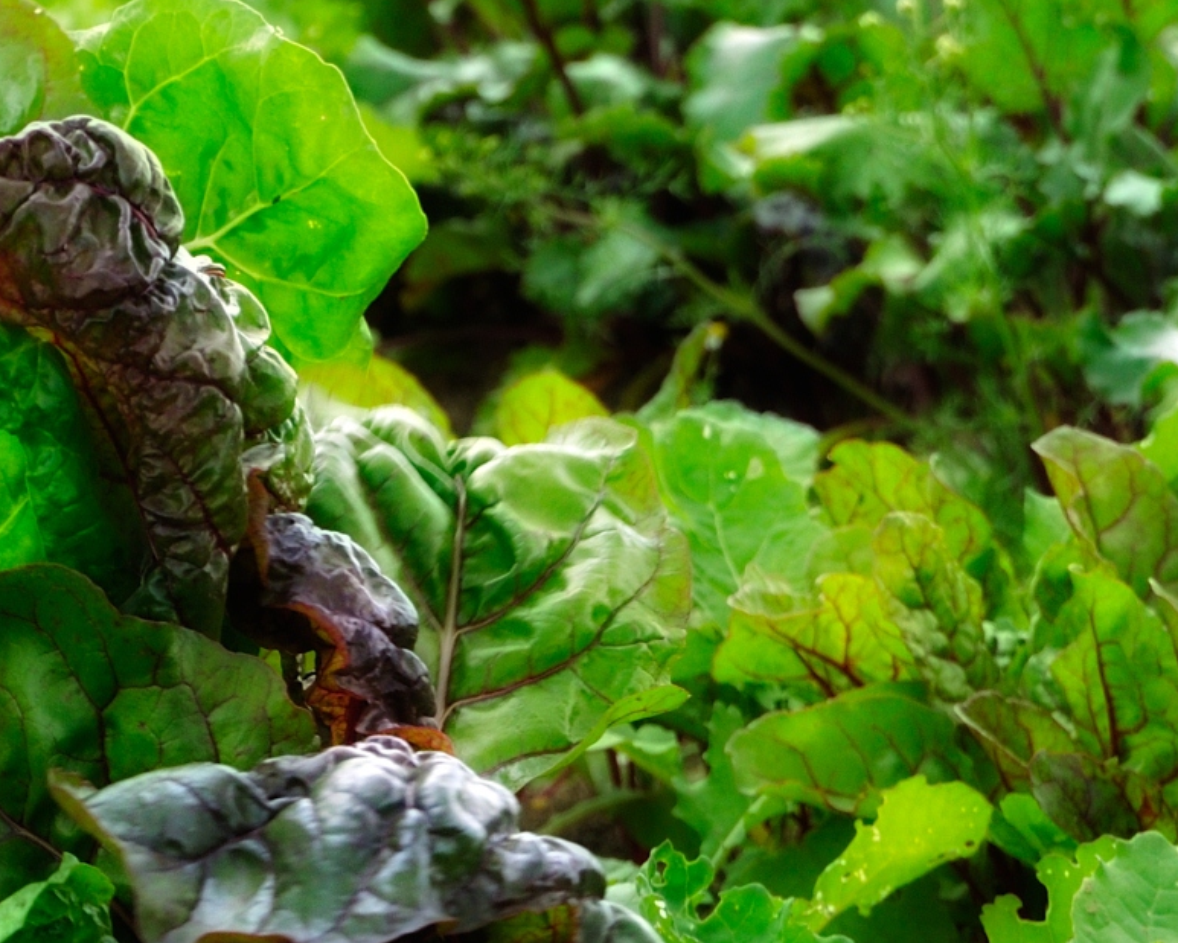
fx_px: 10307
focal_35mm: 296
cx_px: 98
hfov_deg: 6.5
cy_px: 145
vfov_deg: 5.2
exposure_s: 1/125
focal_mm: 65
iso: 320
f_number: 9
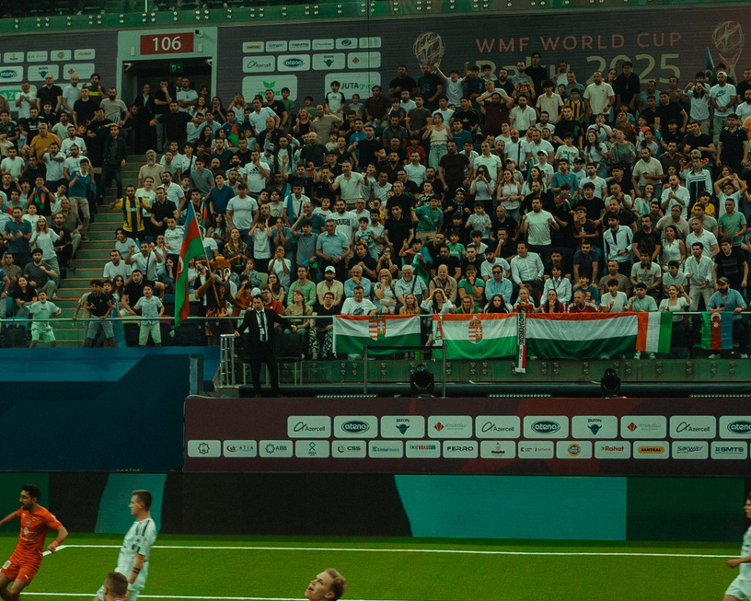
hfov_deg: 18.2
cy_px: 484
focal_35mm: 103
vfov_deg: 14.9
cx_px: 3
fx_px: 2290
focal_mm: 35
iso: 1600
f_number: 3.5
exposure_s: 1/200
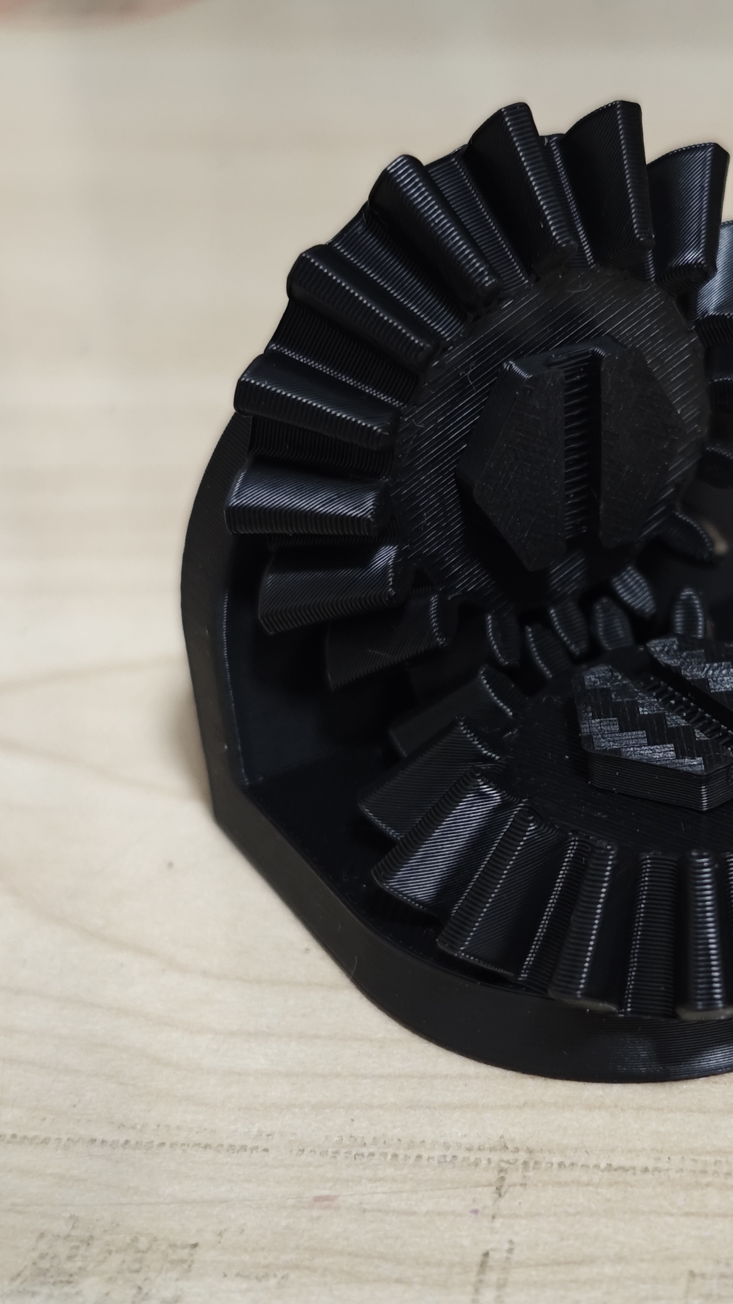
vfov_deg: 31.4
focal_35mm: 67
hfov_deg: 17.8
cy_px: 652
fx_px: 2316
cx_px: 614
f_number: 1.42
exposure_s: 1/45.8
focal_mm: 6.68
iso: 800
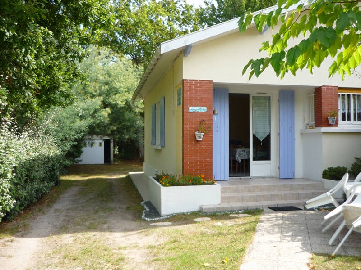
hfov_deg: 55.4
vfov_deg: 42.9
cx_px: 180
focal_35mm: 33
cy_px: 135
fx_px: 344
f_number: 2.8
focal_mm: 5.5
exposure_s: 1/400
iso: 100
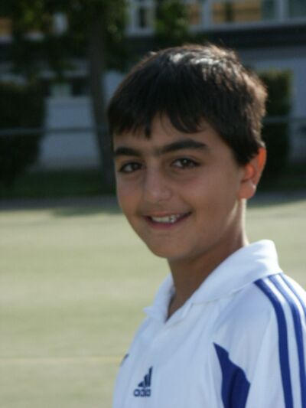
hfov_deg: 9.8
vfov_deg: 13.0
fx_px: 1791
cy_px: 204
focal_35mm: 152
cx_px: 153
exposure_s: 1/1500
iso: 200
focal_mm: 38.45
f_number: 4.5
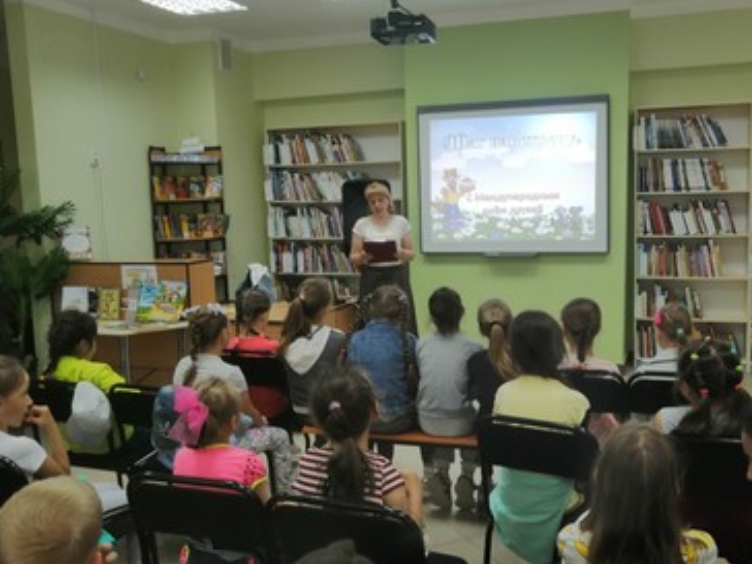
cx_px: 407
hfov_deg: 55.3
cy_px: 271
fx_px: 717
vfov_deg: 42.9
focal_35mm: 33
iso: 125
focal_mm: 3.62
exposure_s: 1/50
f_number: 1.8
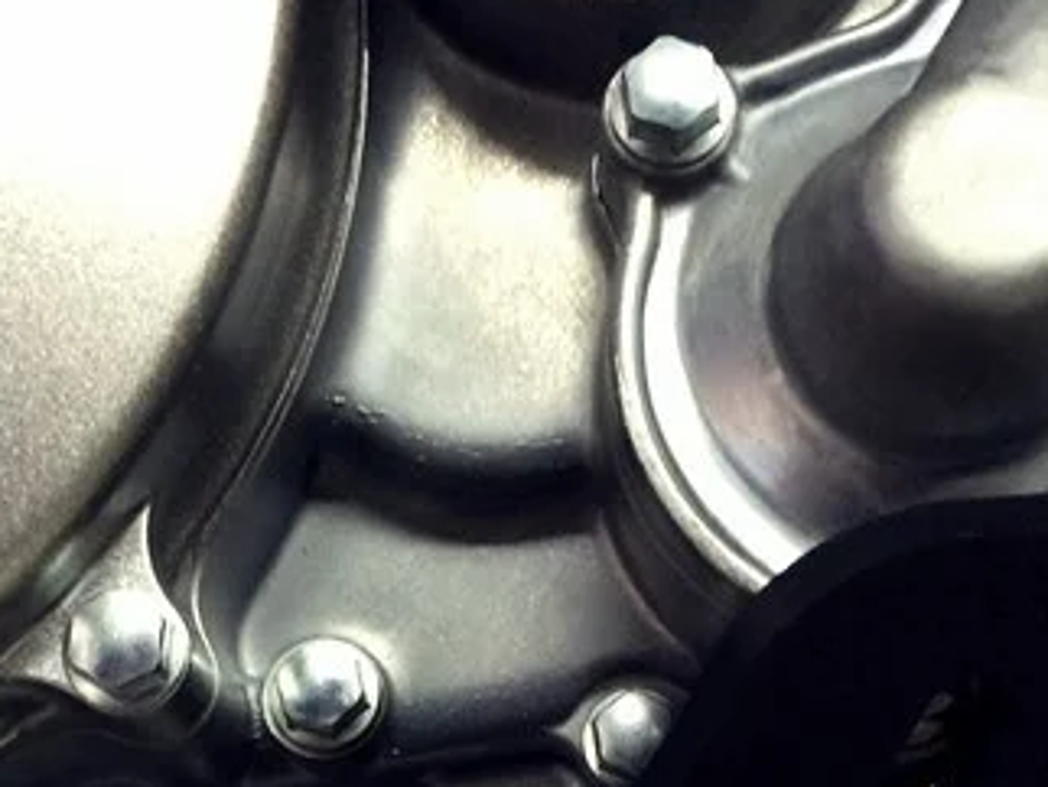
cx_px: 540
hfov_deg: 27.0
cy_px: 933
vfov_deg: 19.3
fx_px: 2181
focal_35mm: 72
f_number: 2.2
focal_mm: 4.15
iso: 320
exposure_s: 1/33
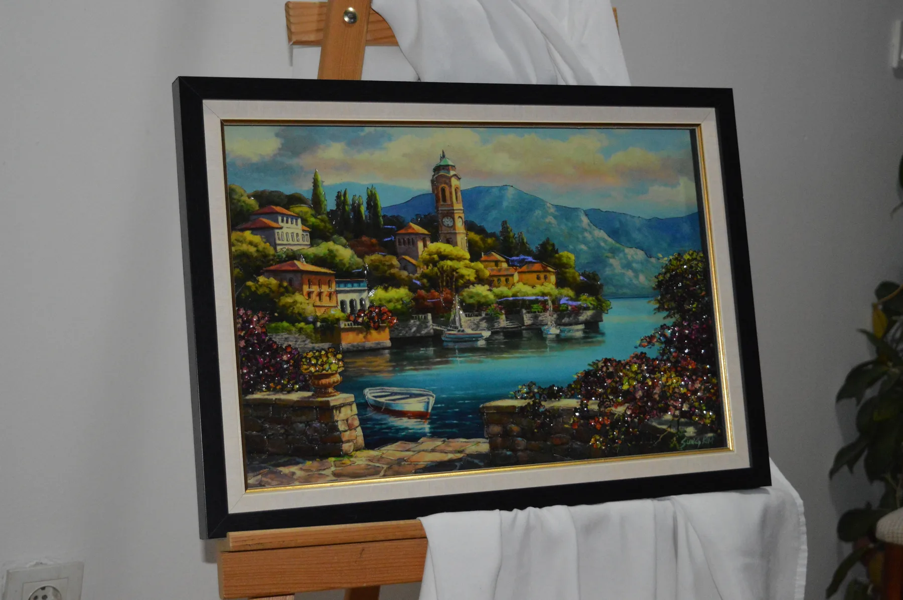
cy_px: 300
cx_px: 452
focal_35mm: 60
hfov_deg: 33.4
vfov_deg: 22.6
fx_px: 1504
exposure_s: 1/60
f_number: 4.8
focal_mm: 40
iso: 3200
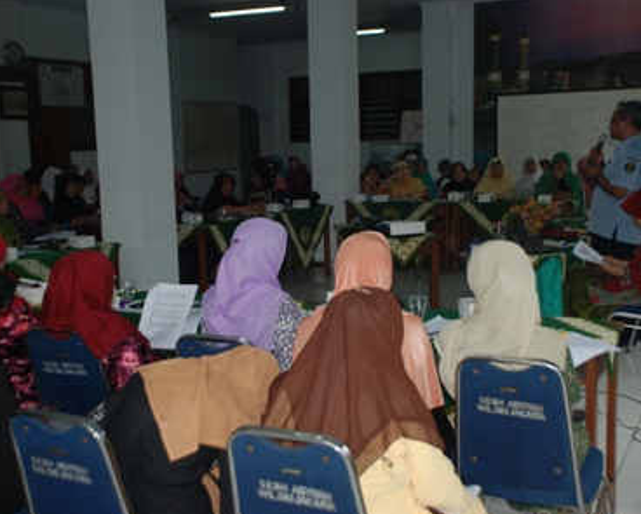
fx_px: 911
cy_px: 258
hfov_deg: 38.8
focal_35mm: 48
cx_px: 320
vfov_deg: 31.5
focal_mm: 28
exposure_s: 1/60
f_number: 4
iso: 200
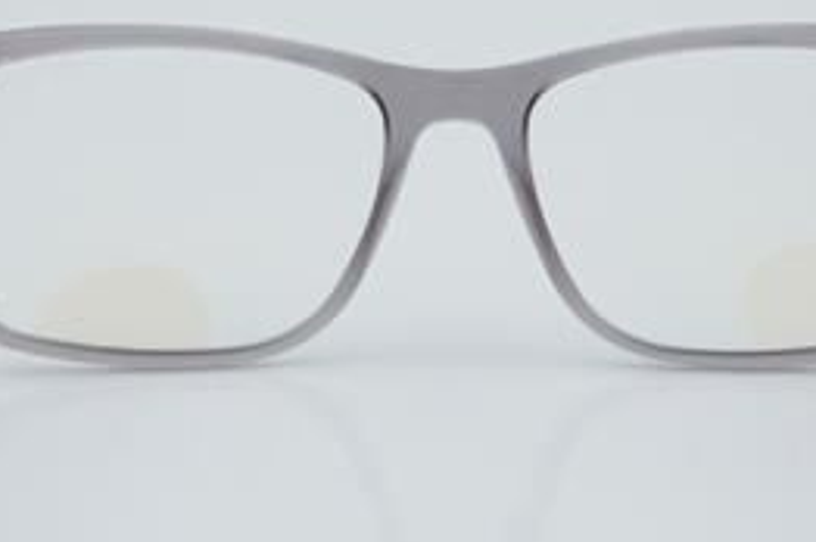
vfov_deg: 10.9
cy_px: 184
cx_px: 458
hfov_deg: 16.3
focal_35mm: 126
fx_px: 2847
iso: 100
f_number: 32
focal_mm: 55
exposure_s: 1/3
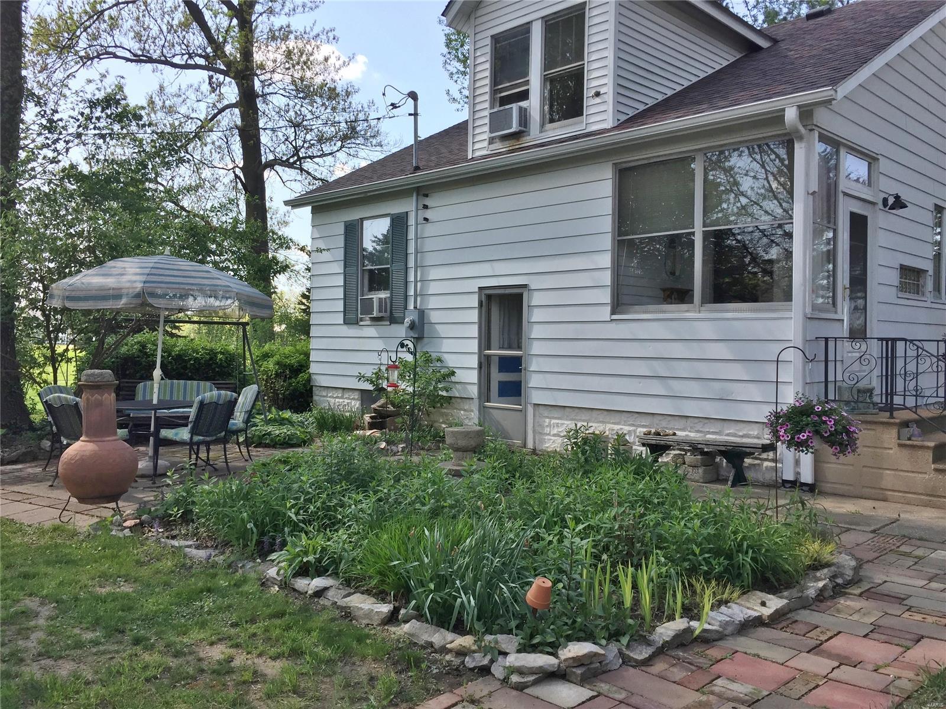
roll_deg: -0.9
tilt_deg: -2.1
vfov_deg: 48.2
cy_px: 354
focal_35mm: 29
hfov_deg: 61.7
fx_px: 793
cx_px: 473
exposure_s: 1/775
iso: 32
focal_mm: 4.15
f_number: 2.2
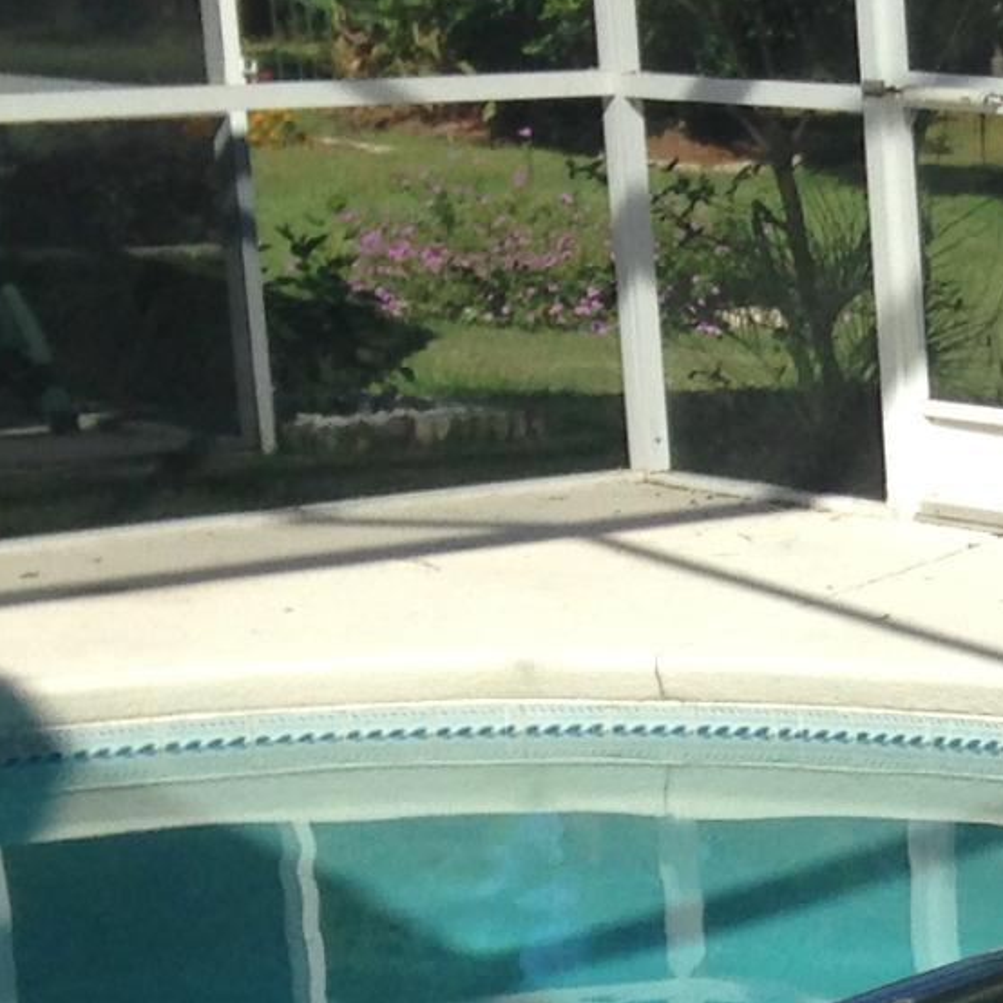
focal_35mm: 158
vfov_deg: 10.9
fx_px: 5179
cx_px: 2033
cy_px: 1130
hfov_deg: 10.2
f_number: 2.4
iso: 50
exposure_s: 1/1391
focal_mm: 4.12
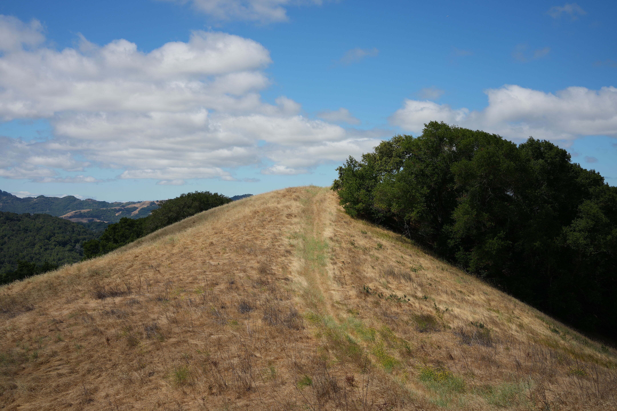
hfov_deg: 39.6
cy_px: 206
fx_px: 857
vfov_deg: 27.0
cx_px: 308
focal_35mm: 50
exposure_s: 1/1000
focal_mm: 50
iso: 100
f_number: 4.5
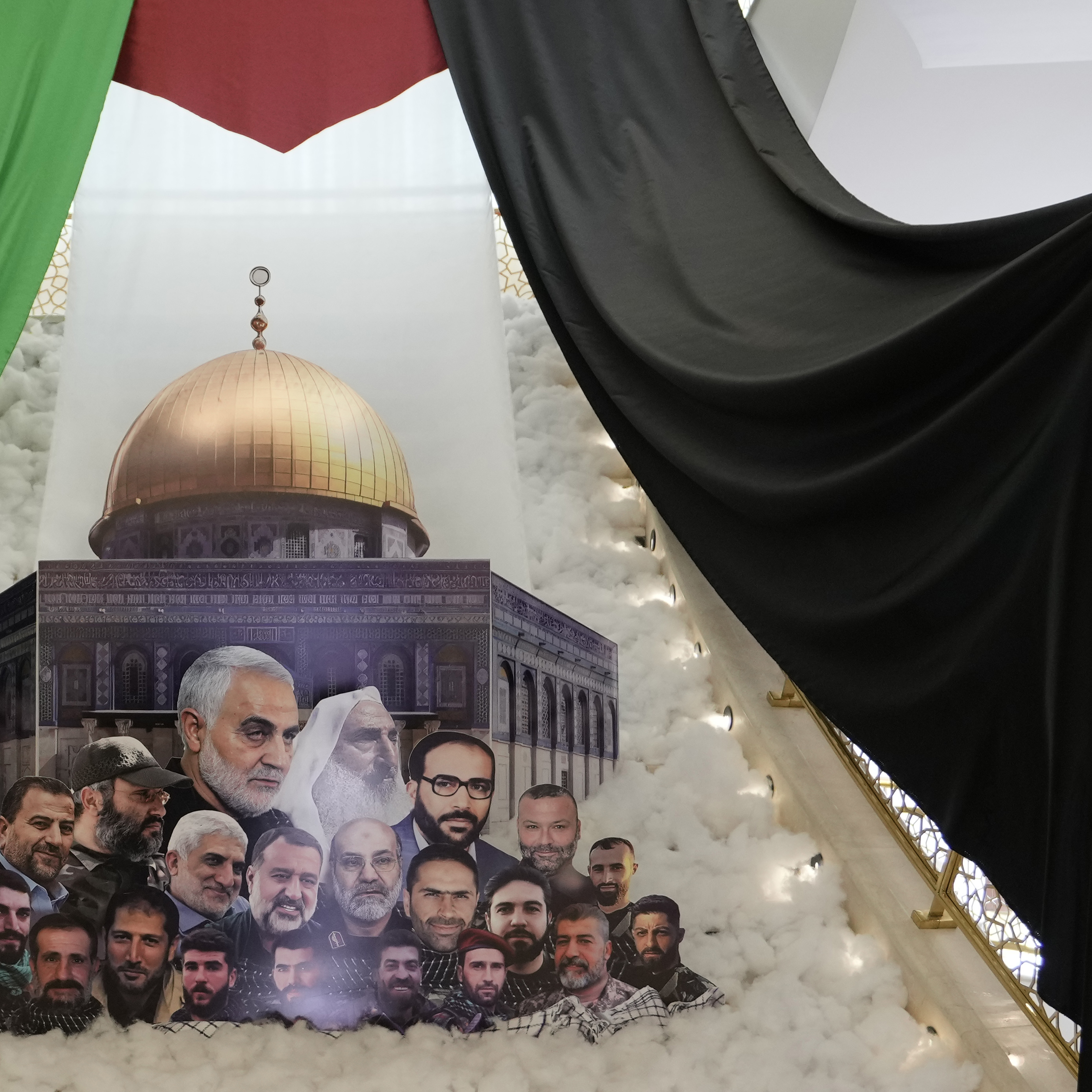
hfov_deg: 45.8
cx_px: 292
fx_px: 1249
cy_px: 542
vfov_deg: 47.2
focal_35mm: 35
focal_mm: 27
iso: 800
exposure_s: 1/400
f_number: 2.8
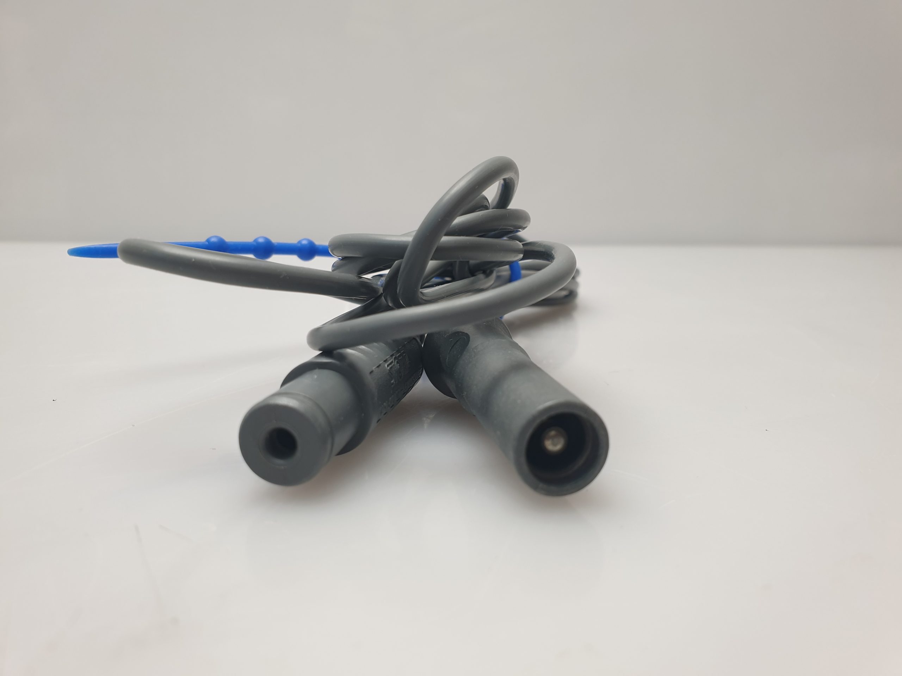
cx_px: 451
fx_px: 677
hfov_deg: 67.3
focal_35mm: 26
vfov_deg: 53.1
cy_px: 338
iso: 80
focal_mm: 4.3
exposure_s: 1/100
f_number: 2.4
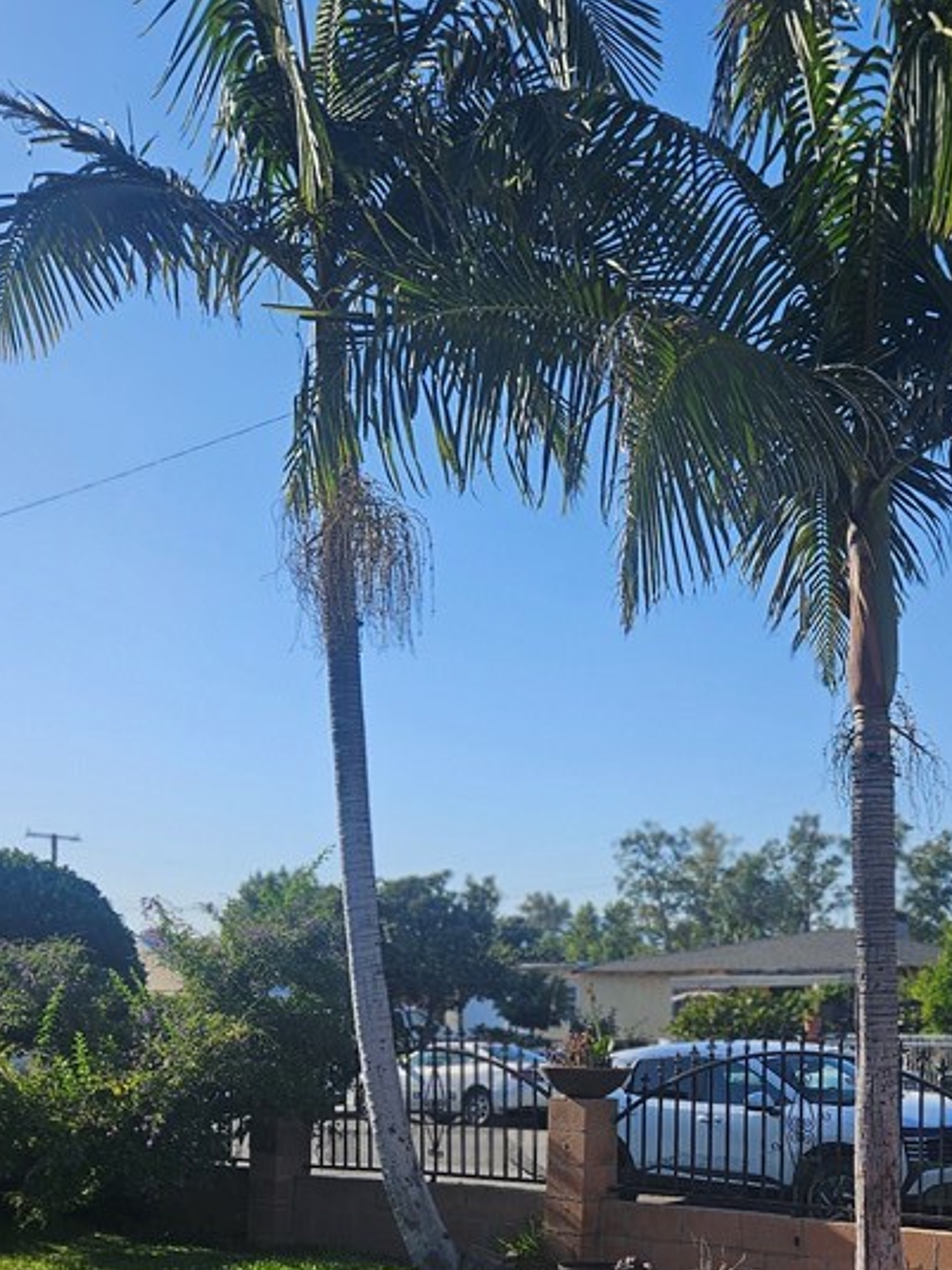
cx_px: 715
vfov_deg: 41.1
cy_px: 1023
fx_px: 1614
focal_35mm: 44
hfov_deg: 32.2
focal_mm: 5.4
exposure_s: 1/1989
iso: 25
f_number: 1.8
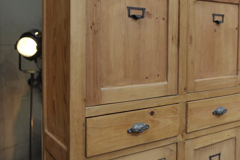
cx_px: 168
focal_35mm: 45
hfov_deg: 42.8
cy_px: 50
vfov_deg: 29.6
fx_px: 300
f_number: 2.8
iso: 250
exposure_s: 1/50
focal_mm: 29
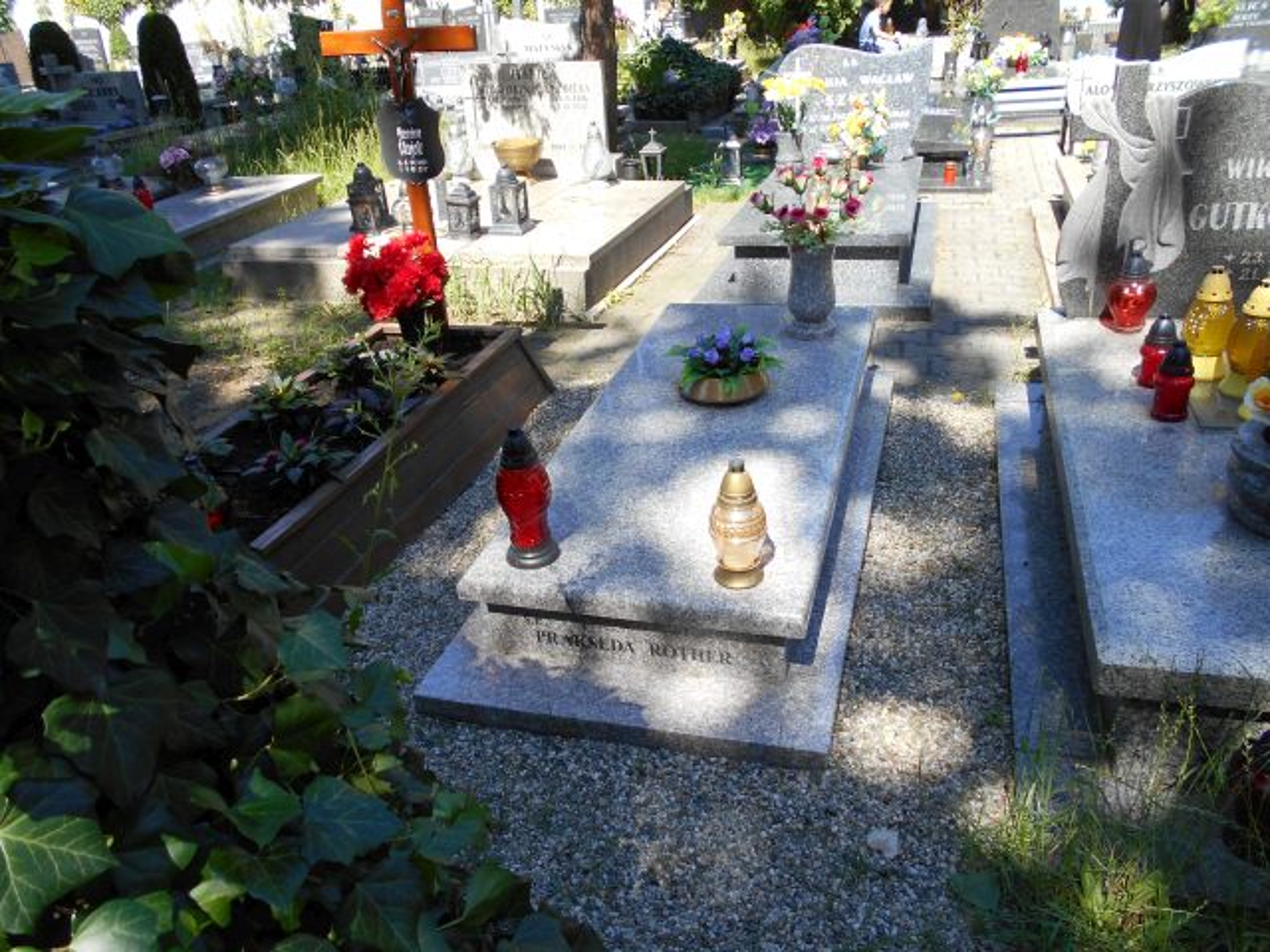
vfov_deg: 53.1
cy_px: 476
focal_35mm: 26
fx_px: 954
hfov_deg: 67.3
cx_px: 635
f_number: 3.2
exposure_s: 1/320
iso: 80
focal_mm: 4.6
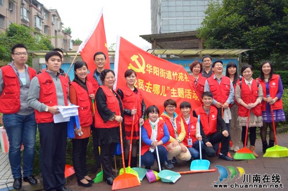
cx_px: 144
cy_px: 96
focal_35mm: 33
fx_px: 263
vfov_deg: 39.8
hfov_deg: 57.3
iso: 200
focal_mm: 22
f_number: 3.8
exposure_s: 1/160
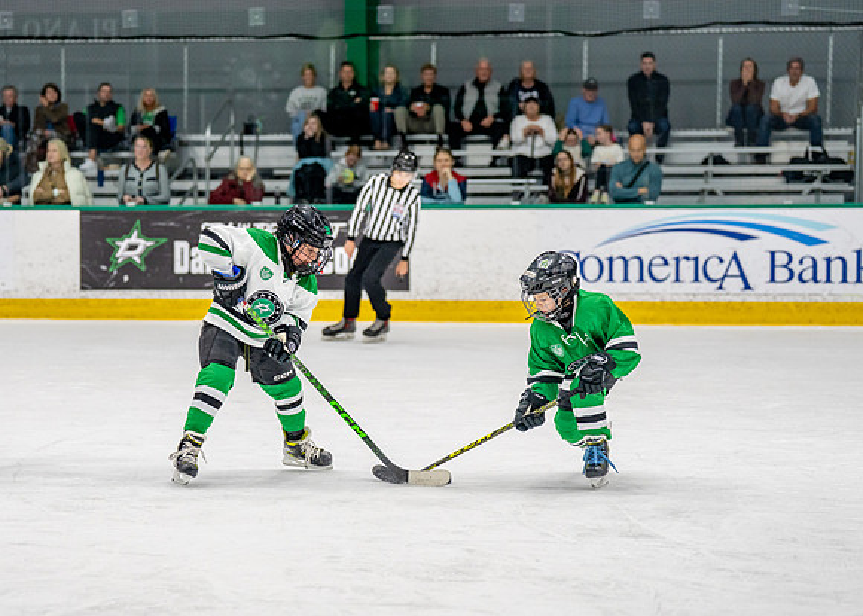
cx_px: 287
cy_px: 291
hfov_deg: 17.3
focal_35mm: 115
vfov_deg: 12.4
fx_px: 2830
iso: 1000
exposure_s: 1/1250
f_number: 2.8
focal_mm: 88
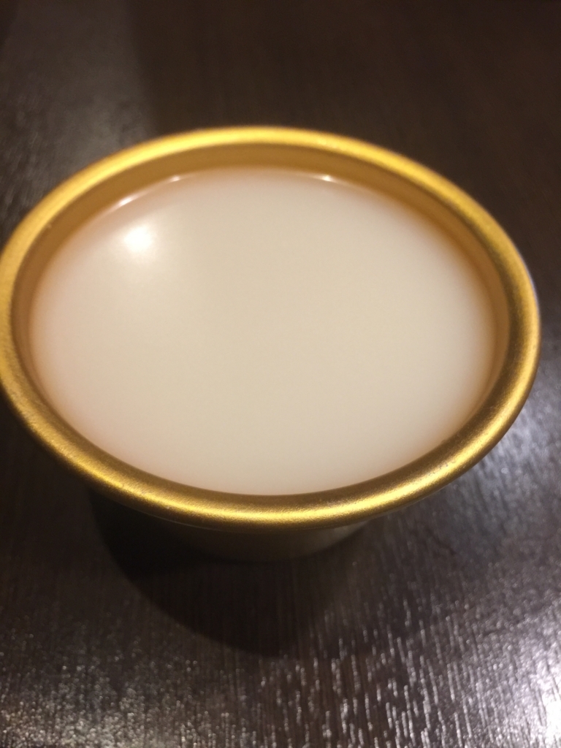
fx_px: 627
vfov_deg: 61.7
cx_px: 280
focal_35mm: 29
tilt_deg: -46.9
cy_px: 374
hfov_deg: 48.2
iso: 125
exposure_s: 1/15
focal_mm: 4.15
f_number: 2.2
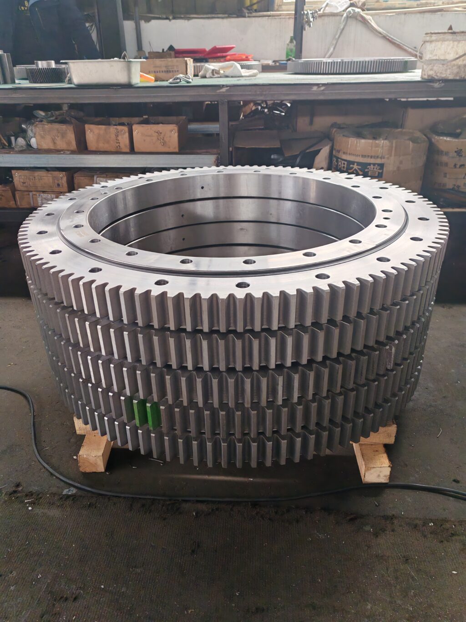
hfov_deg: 51.4
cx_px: 233
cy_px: 311
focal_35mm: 27
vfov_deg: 65.3
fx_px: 485
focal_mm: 5.52
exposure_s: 1/100
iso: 125
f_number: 1.95
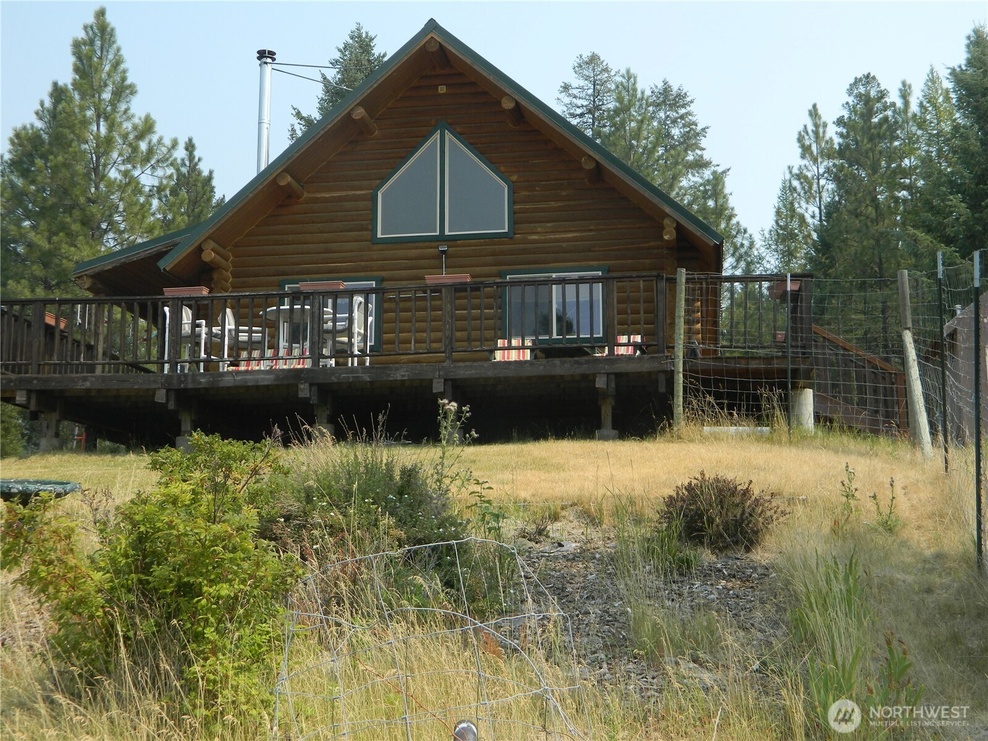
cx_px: 494
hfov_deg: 40.4
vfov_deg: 30.9
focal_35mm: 47
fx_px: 1341
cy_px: 370
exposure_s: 1/640
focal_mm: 8.4
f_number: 3.6
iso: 80
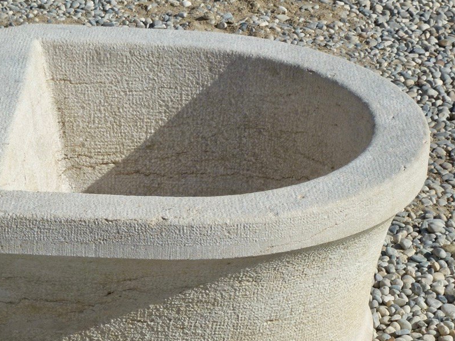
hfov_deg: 12.5
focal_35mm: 158
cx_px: 195
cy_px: 236
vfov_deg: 9.4
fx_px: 2076
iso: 100
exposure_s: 1/800
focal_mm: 18.7
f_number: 5
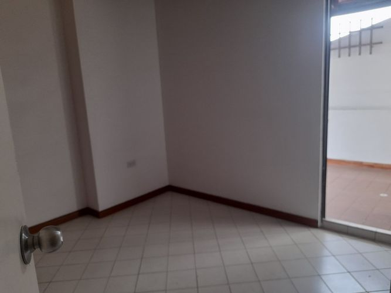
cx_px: 196
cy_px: 146
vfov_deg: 54.9
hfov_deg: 69.4
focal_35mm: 25
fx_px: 282
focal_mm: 4.6
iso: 160
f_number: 2
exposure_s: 1/60
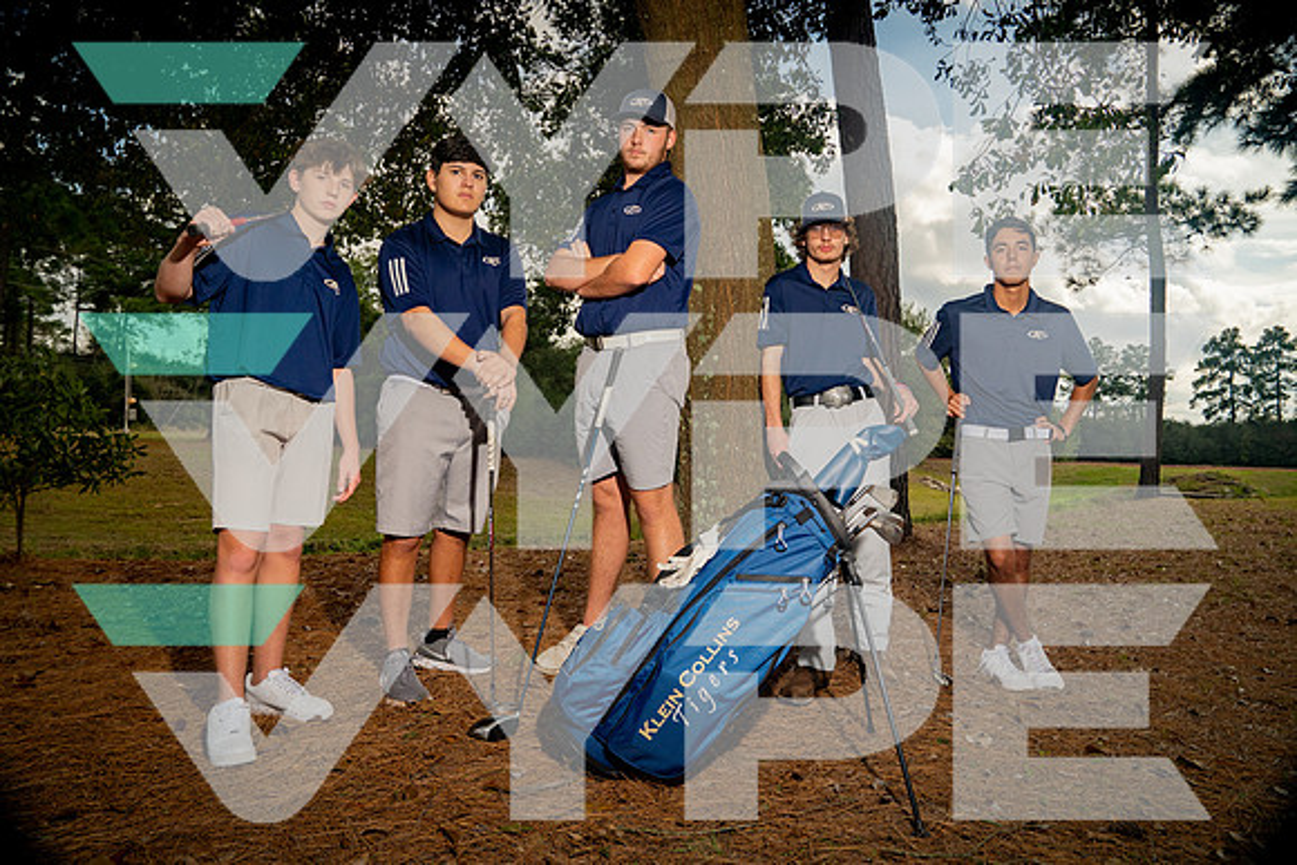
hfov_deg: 71.5
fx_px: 901
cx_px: 648
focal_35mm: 25
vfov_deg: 51.3
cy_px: 432
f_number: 8
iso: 400
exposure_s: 1/250
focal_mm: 25
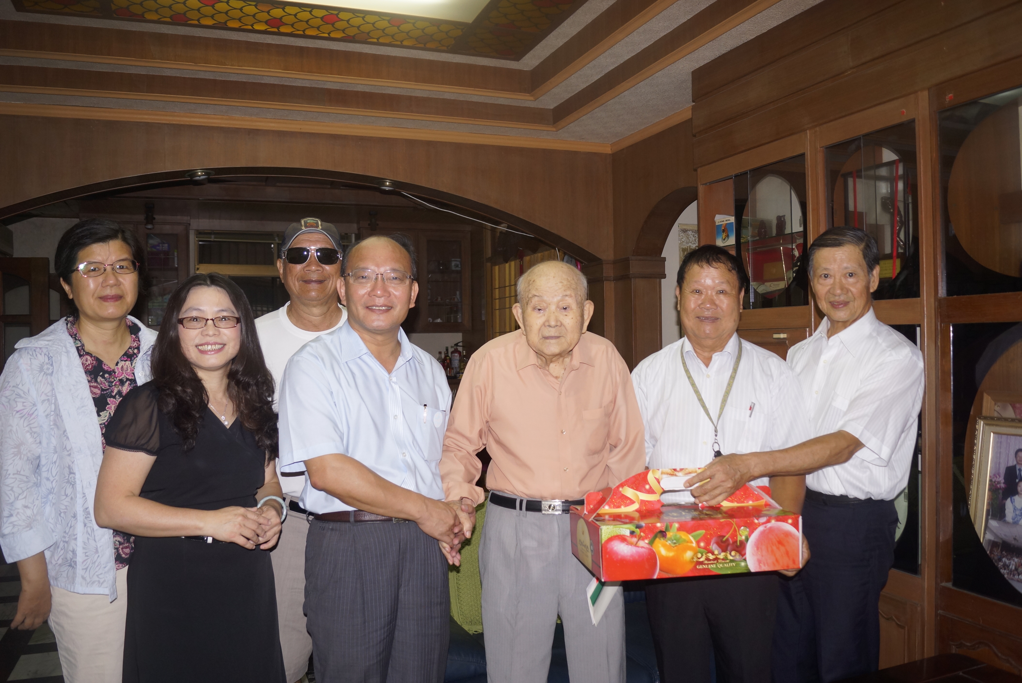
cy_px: 342
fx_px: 767
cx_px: 511
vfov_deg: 48.0
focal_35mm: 27
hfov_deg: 67.4
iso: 320
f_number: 3.5
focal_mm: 18
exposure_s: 1/60
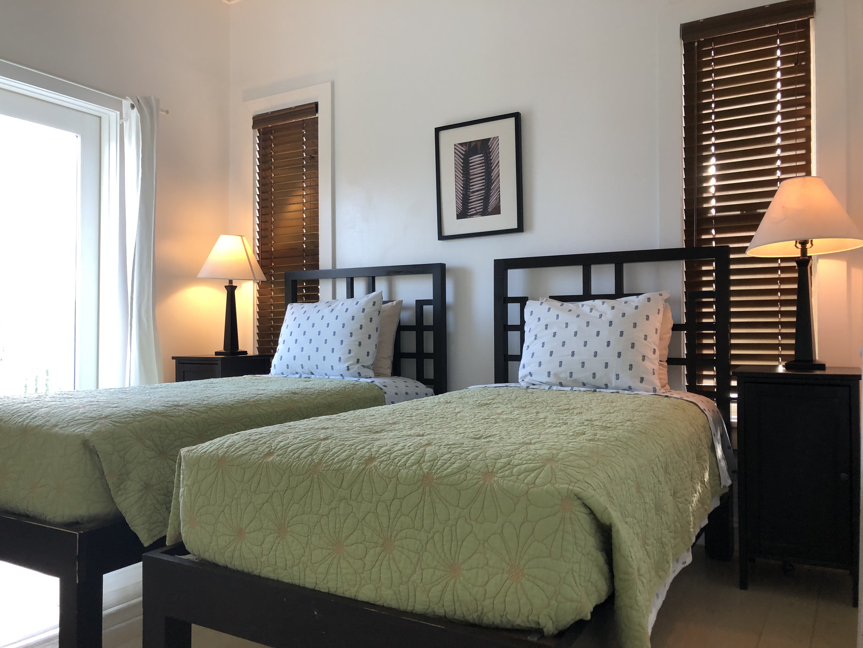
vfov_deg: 49.7
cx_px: 432
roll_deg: +0.3
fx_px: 698
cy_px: 324
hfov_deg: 63.4
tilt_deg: +0.8
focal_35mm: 28
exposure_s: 1/30
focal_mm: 3.99
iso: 32
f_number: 1.8
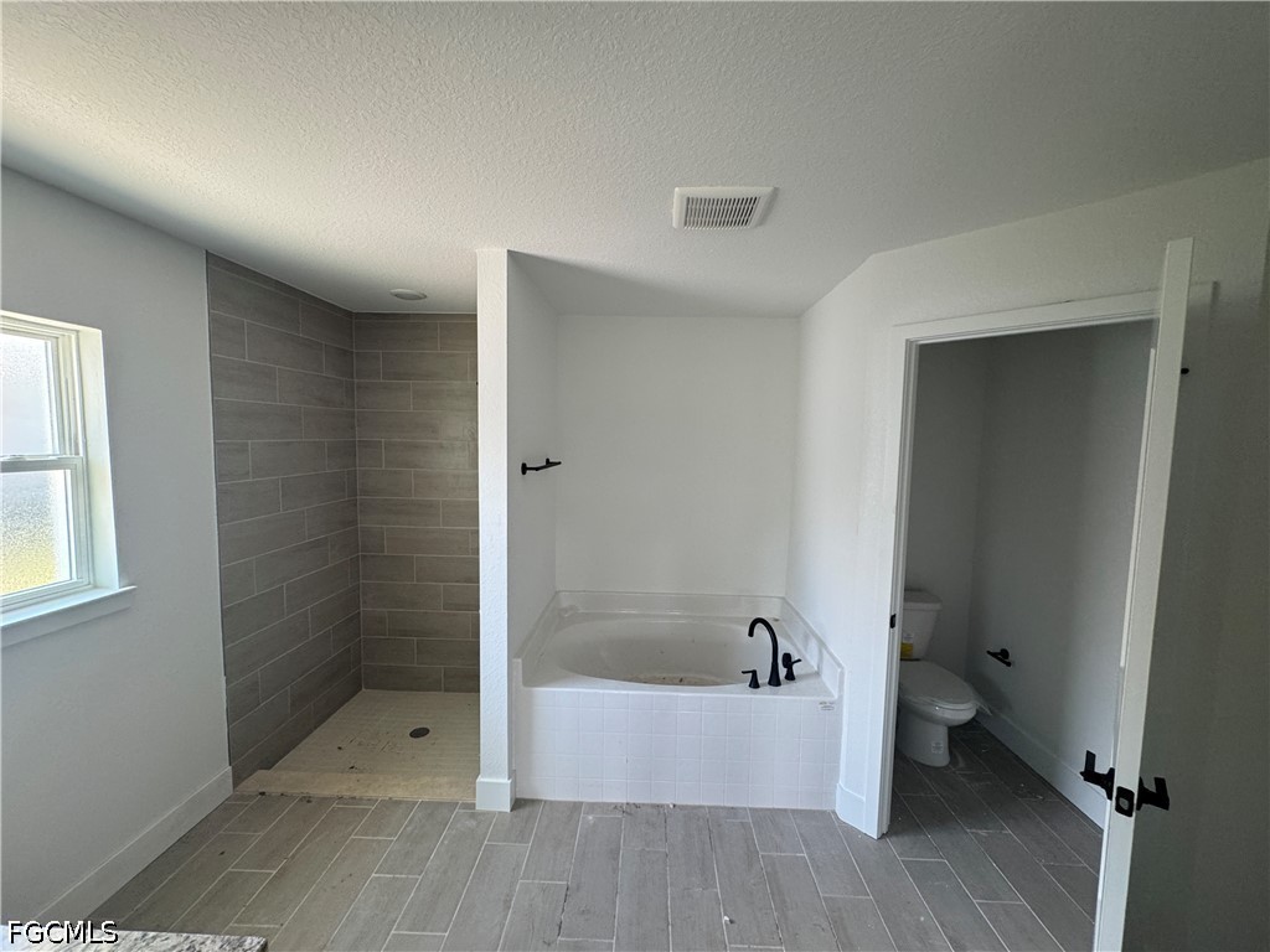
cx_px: 635
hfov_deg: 102.1
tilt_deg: -3.4
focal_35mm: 14
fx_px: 514
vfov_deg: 85.7
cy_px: 476
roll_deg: -1.1
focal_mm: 2.22
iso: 200
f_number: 2.2
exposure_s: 1/120
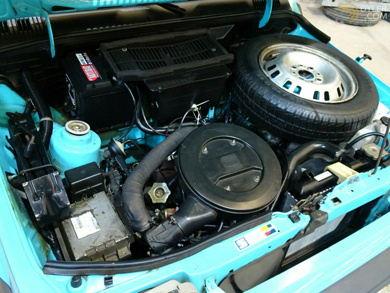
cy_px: 146
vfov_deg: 48.2
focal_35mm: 29
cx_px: 195
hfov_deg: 61.7
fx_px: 327
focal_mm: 4.92
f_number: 3.5
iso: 800
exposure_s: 1/8
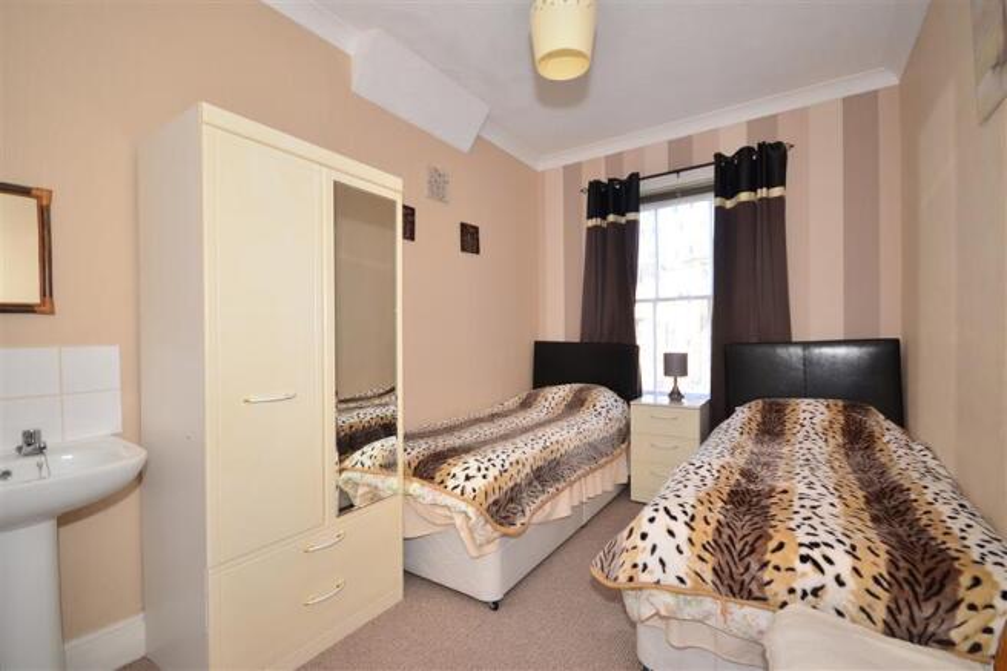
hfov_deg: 100.4
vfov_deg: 77.3
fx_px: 419
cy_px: 336
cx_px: 504
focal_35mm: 15
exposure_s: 1/60
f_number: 5
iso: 200
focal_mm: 10
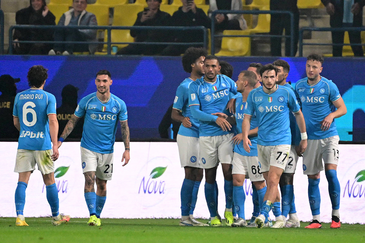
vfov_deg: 2.3
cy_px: 122
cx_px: 182
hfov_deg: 3.4
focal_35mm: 600
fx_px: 6083
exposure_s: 1/1600
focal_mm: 400
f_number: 4
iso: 5000
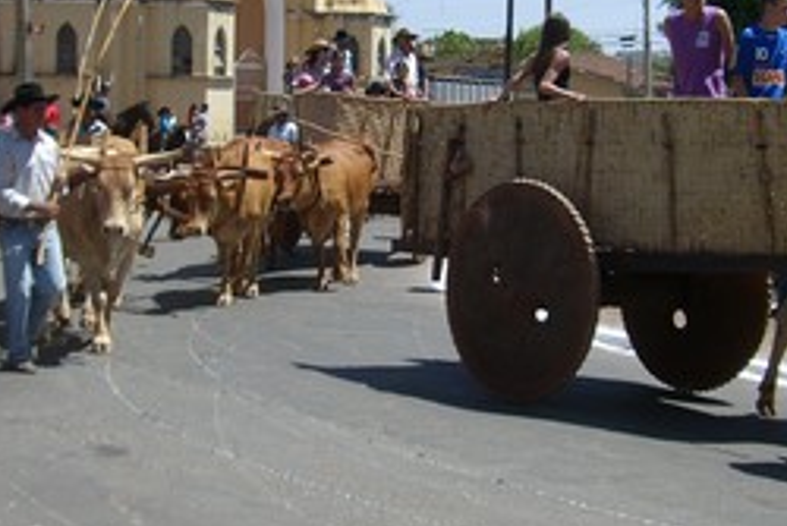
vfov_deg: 17.2
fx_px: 1728
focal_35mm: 79
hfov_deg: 25.6
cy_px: 128
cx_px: 469
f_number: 4.3
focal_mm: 6.2
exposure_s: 1/640
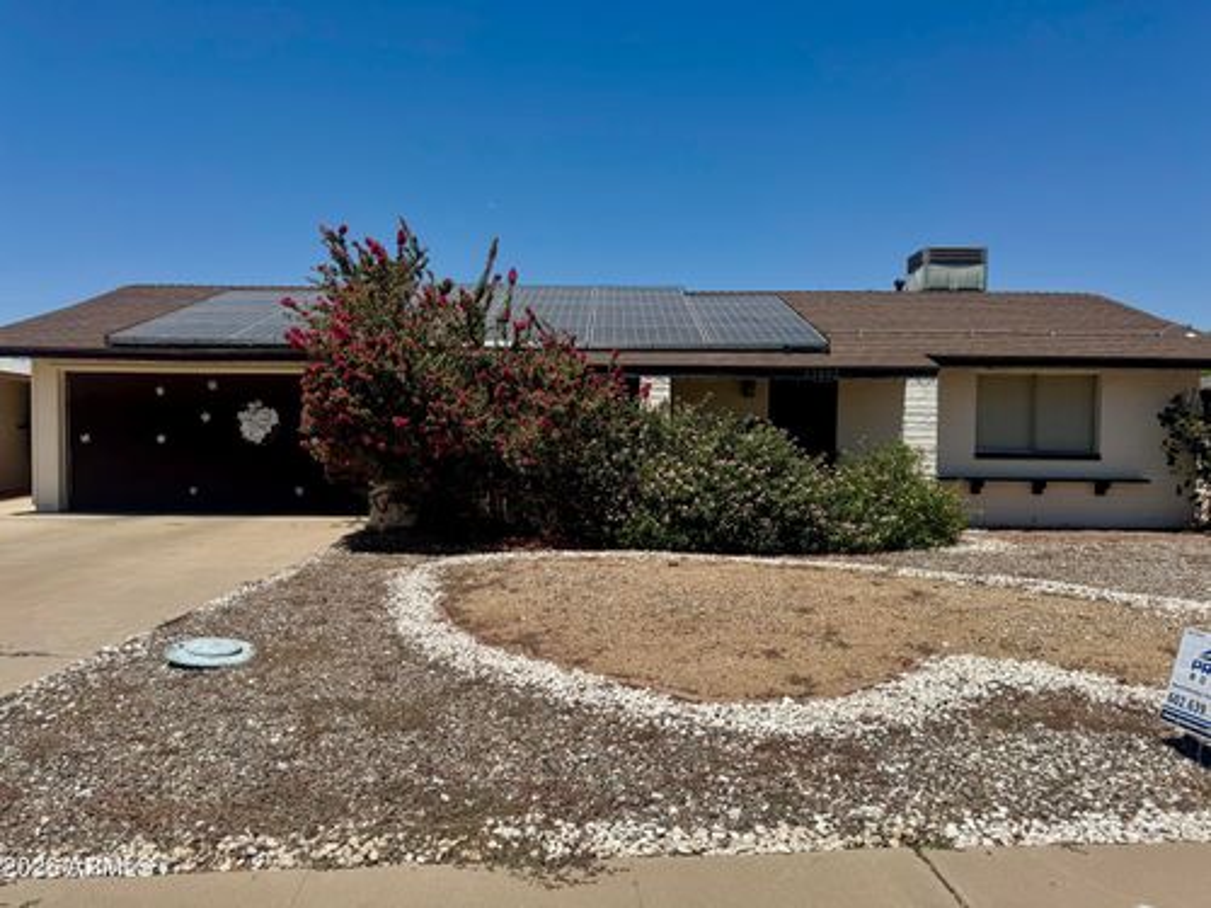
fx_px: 840
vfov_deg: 56.8
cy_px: 454
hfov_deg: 71.6
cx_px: 606
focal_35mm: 24
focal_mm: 6.76
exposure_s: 1/7937
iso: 80
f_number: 1.78
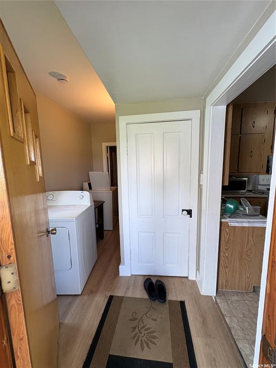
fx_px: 149
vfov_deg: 102.1
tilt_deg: -8.6
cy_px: 184
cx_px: 138
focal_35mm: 14
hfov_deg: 85.7
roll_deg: +1.7
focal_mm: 2.22
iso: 125
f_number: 2.2
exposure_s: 1/120
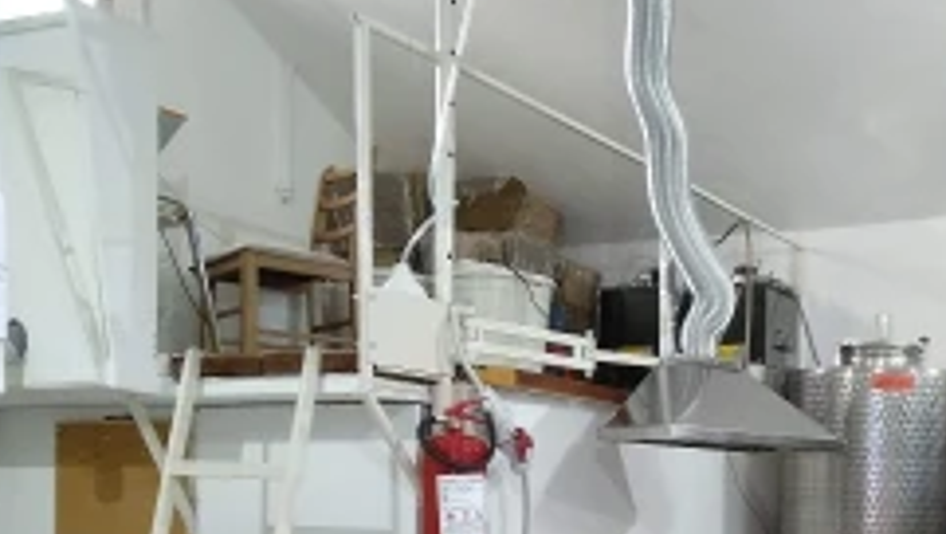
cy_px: 550
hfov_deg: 41.8
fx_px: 1180
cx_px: 754
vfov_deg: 24.2
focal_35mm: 47
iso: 640
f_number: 2.2
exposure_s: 1/33
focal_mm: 3.82
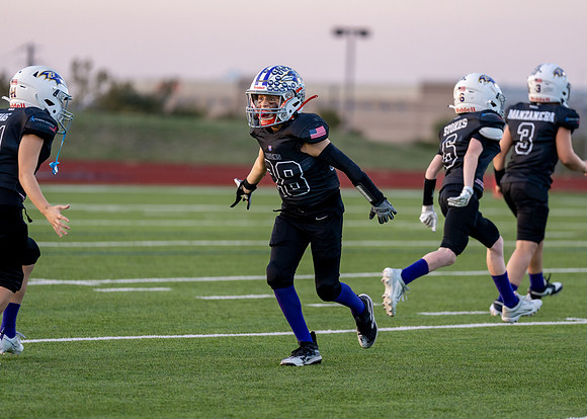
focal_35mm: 248
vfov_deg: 5.8
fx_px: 4132
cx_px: 325
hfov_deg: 8.1
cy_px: 199
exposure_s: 1/1250
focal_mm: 200
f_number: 2.8
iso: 500
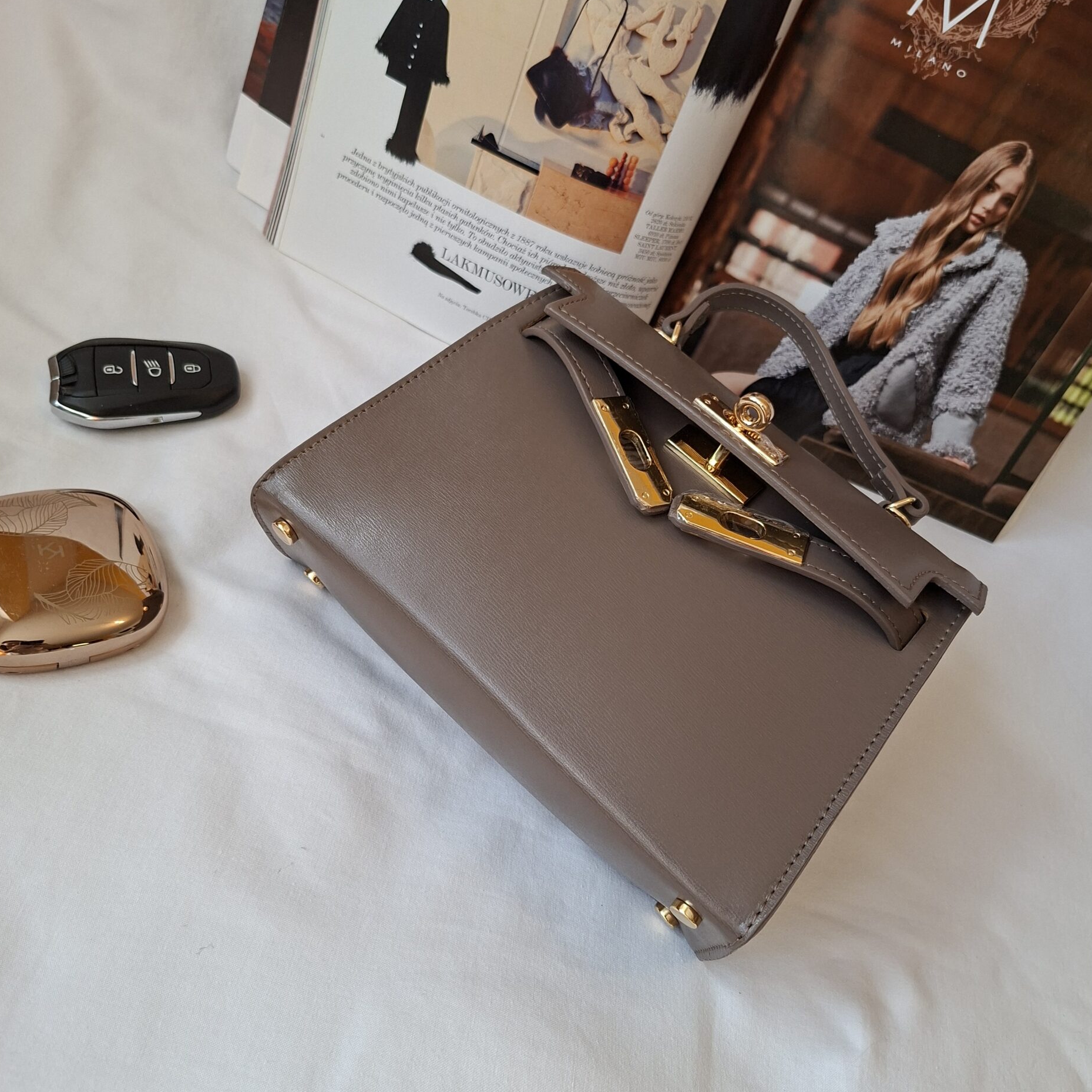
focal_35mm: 28
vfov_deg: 57.3
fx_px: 999
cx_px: 542
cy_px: 557
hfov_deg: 57.3
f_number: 1.8
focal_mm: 5.54
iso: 160
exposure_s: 1/120
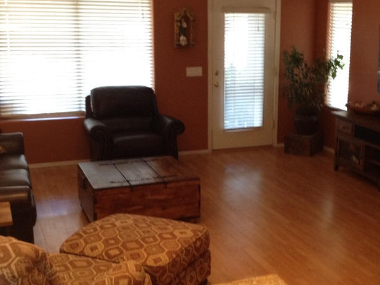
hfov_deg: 33.0
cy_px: 124
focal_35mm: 58
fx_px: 636
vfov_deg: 25.2
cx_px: 248
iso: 125
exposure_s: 1/20
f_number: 2.4
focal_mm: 4.28
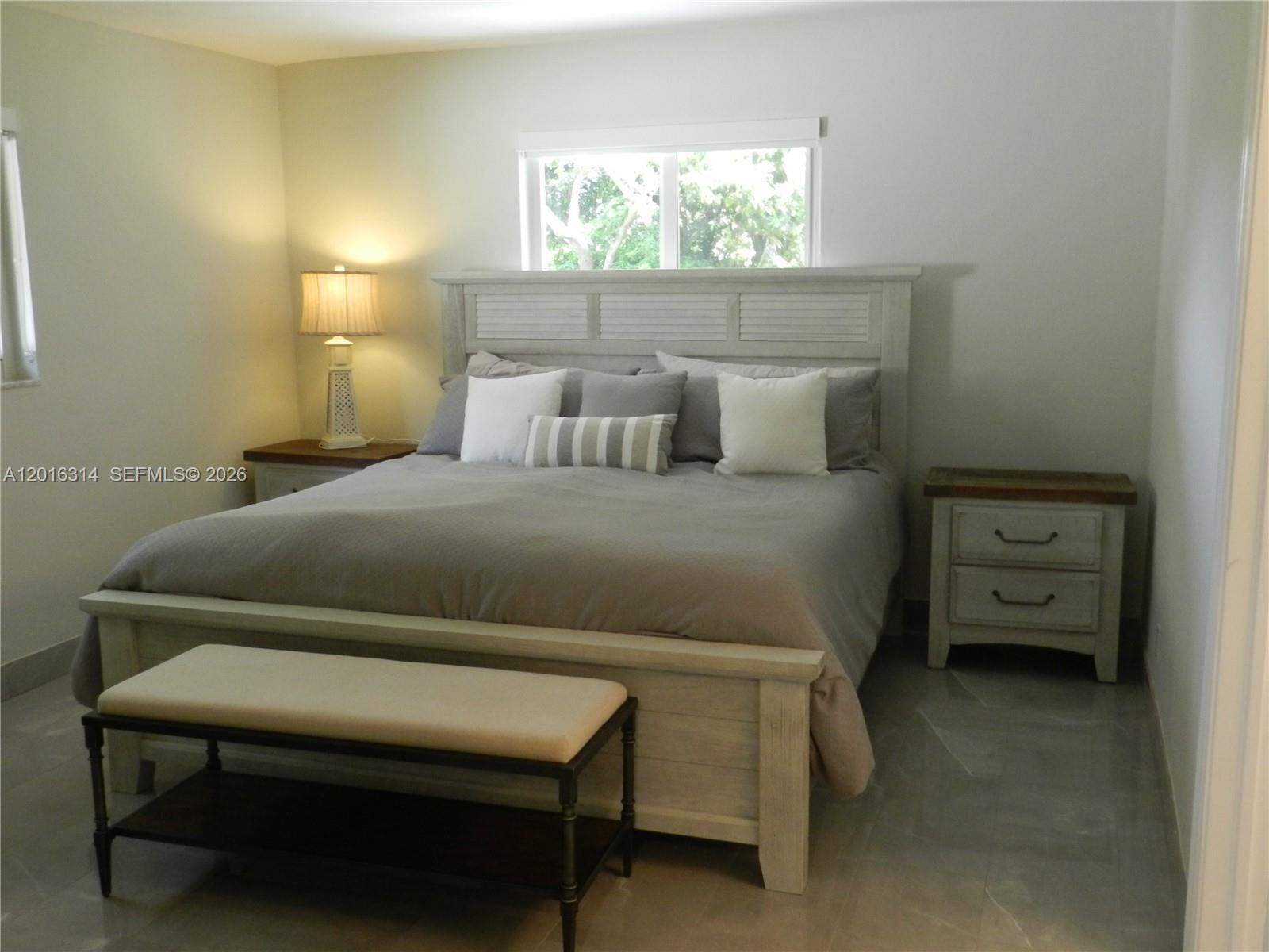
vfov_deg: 44.2
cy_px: 476
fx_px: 1173
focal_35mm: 32
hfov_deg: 56.8
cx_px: 634
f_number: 5.6
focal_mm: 5.6
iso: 400
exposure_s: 1/10
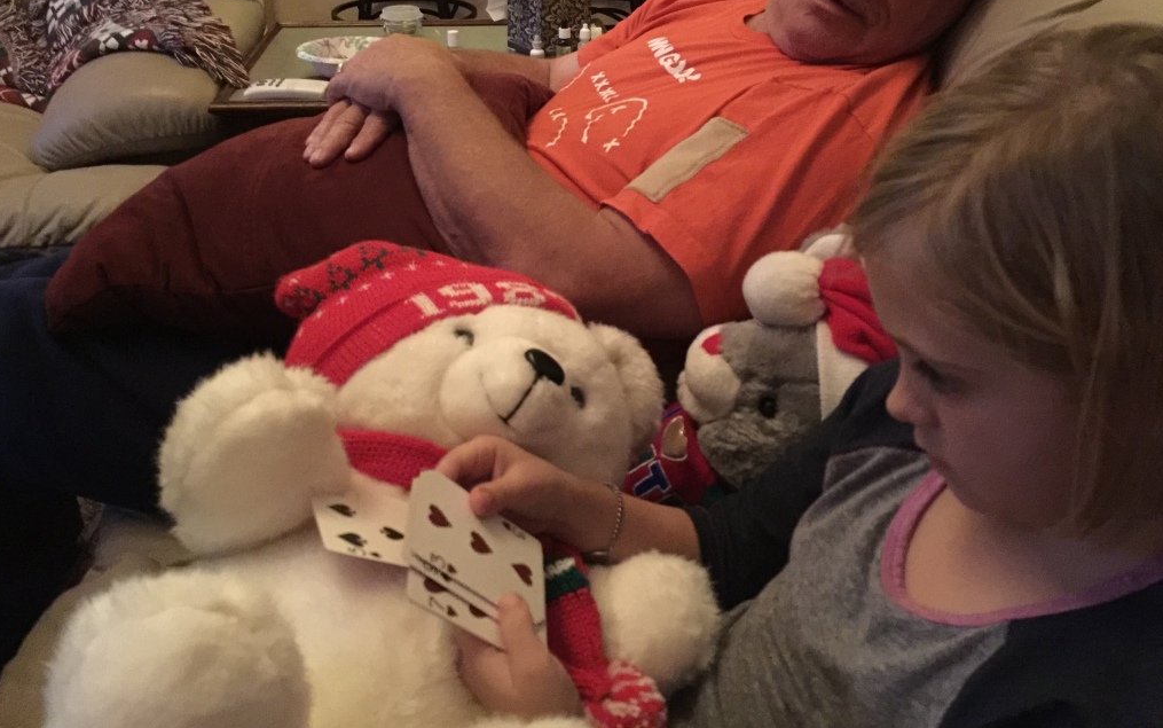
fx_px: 983
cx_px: 579
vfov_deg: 40.4
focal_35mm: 31
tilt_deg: -26.8
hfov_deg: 61.2
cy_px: 289
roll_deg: -0.3
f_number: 2.2
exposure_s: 1/4
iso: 500
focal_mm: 4.15
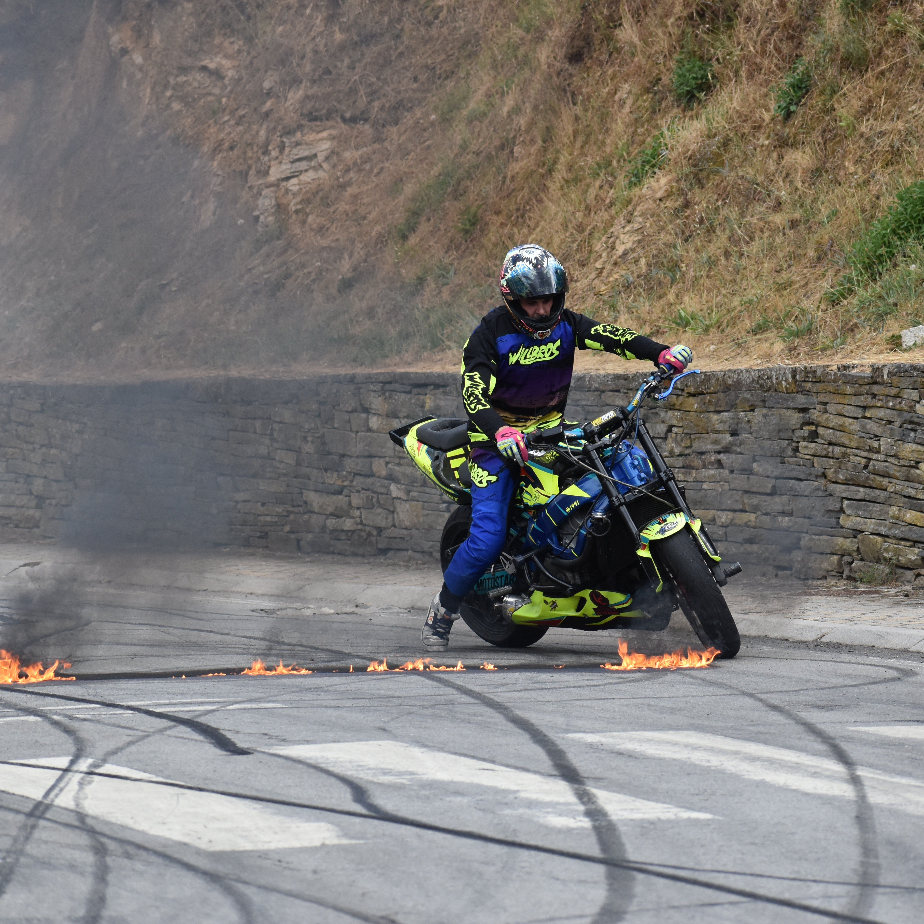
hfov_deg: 6.8
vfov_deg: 6.8
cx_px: 561
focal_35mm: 257
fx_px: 7761
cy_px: 431
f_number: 4.8
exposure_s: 1/1000
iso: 560
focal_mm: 122
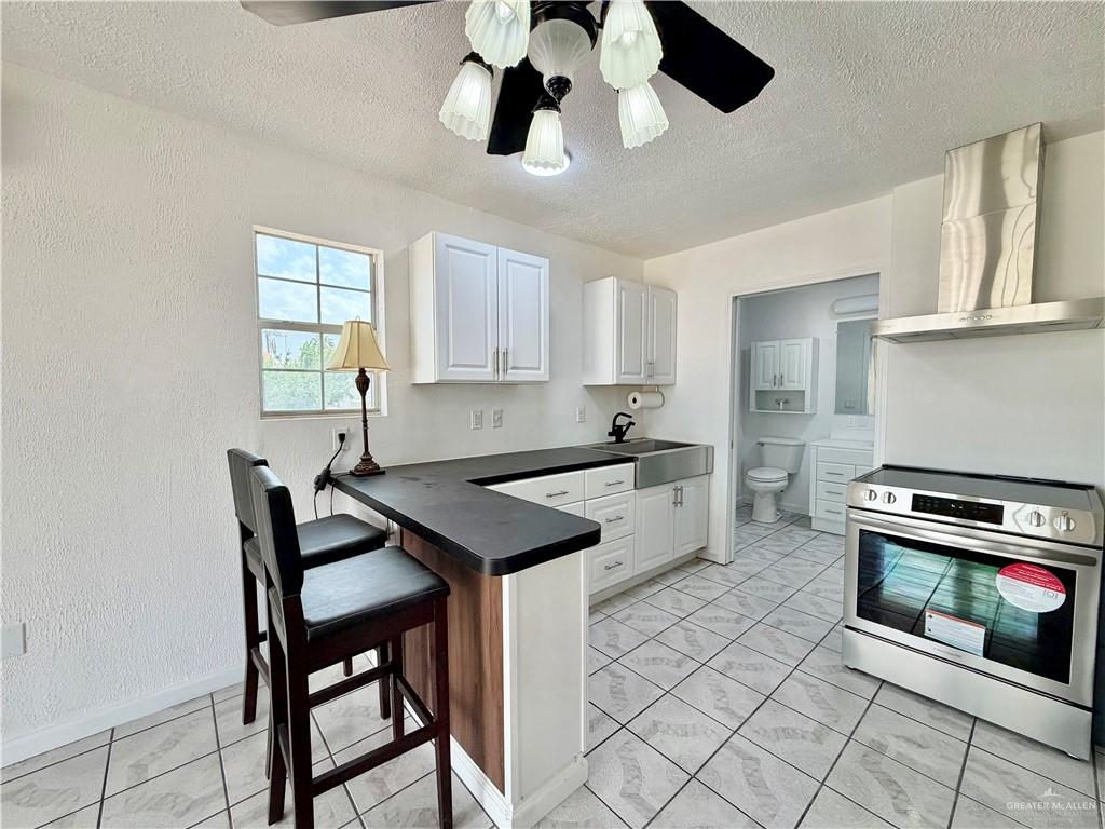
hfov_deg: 102.1
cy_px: 414
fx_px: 447
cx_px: 552
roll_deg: +0.3
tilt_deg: -3.4
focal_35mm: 14
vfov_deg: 85.7
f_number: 2.2
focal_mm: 2.22
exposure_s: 1/178
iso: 64
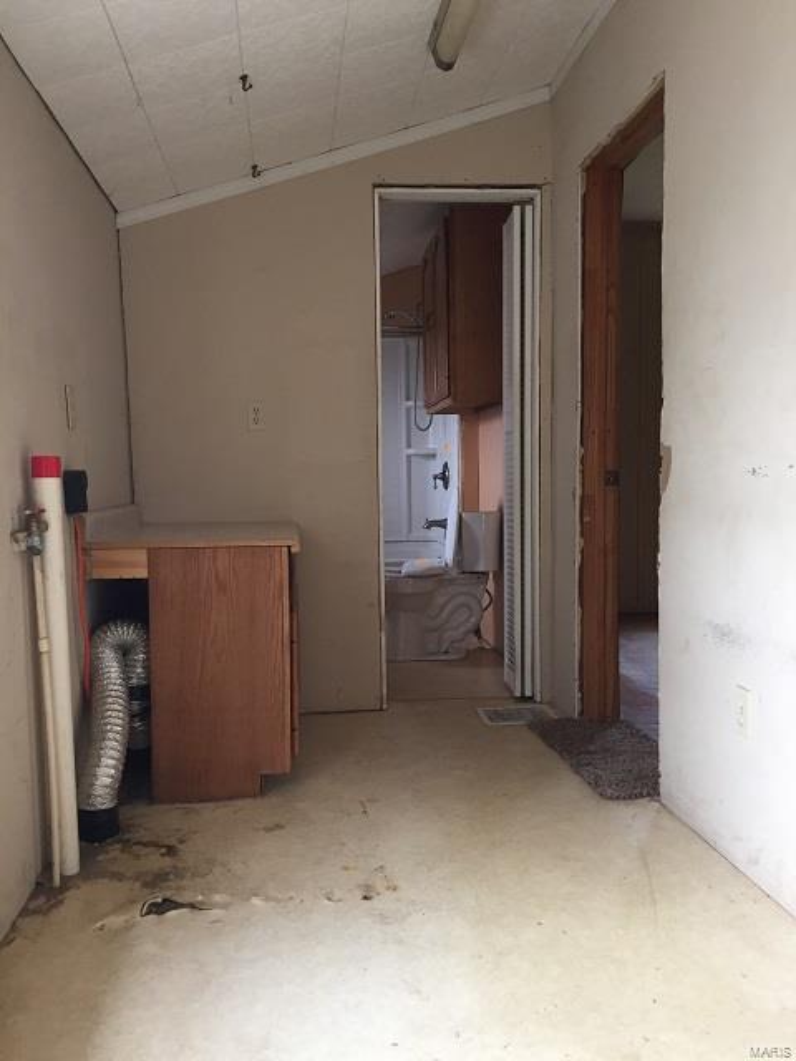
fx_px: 889
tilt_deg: -5.2
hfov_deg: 48.2
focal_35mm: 29
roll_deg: +0.6
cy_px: 530
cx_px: 398
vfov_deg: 61.7
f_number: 2.2
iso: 80
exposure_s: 1/30
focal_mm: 4.15
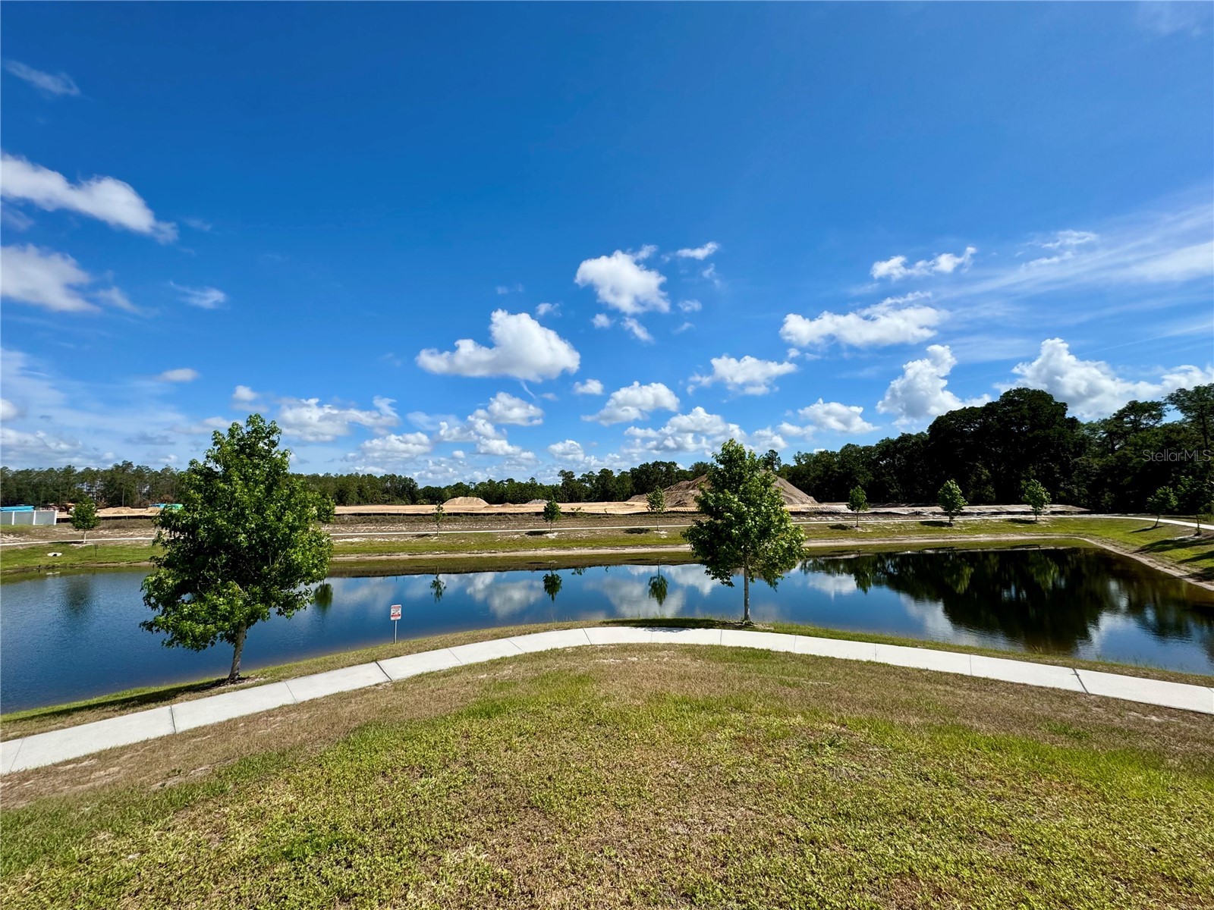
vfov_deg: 85.7
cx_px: 607
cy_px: 455
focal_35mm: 14
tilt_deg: +4.6
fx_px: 491
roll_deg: +1.0
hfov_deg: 102.1
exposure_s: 1/3390
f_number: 2.2
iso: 50
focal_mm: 2.22
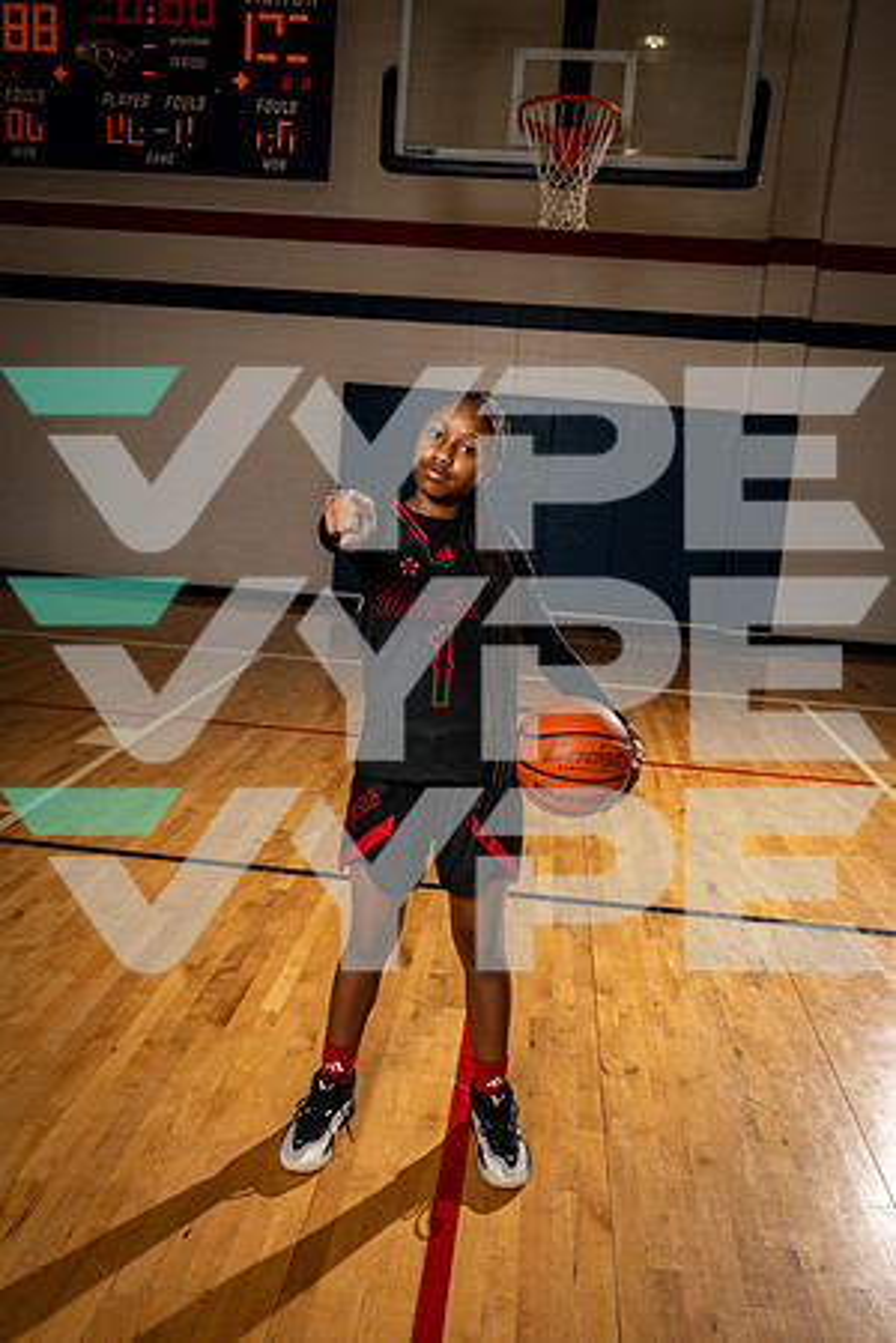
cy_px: 672
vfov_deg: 63.7
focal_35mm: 29
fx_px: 1083
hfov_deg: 45.0
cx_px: 448
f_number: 5.6
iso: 125
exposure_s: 1/250
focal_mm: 29
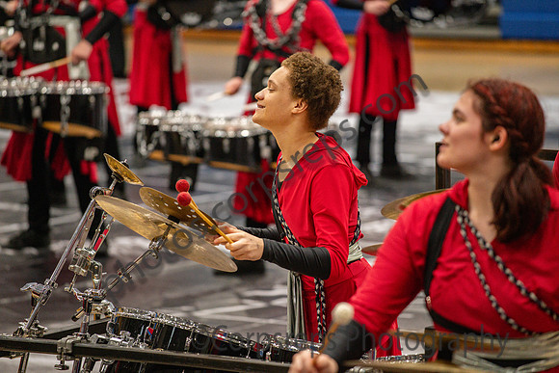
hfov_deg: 10.3
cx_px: 280
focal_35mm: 200
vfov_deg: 6.9
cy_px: 186
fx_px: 3106
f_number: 4
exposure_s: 1/500
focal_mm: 200
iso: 6400
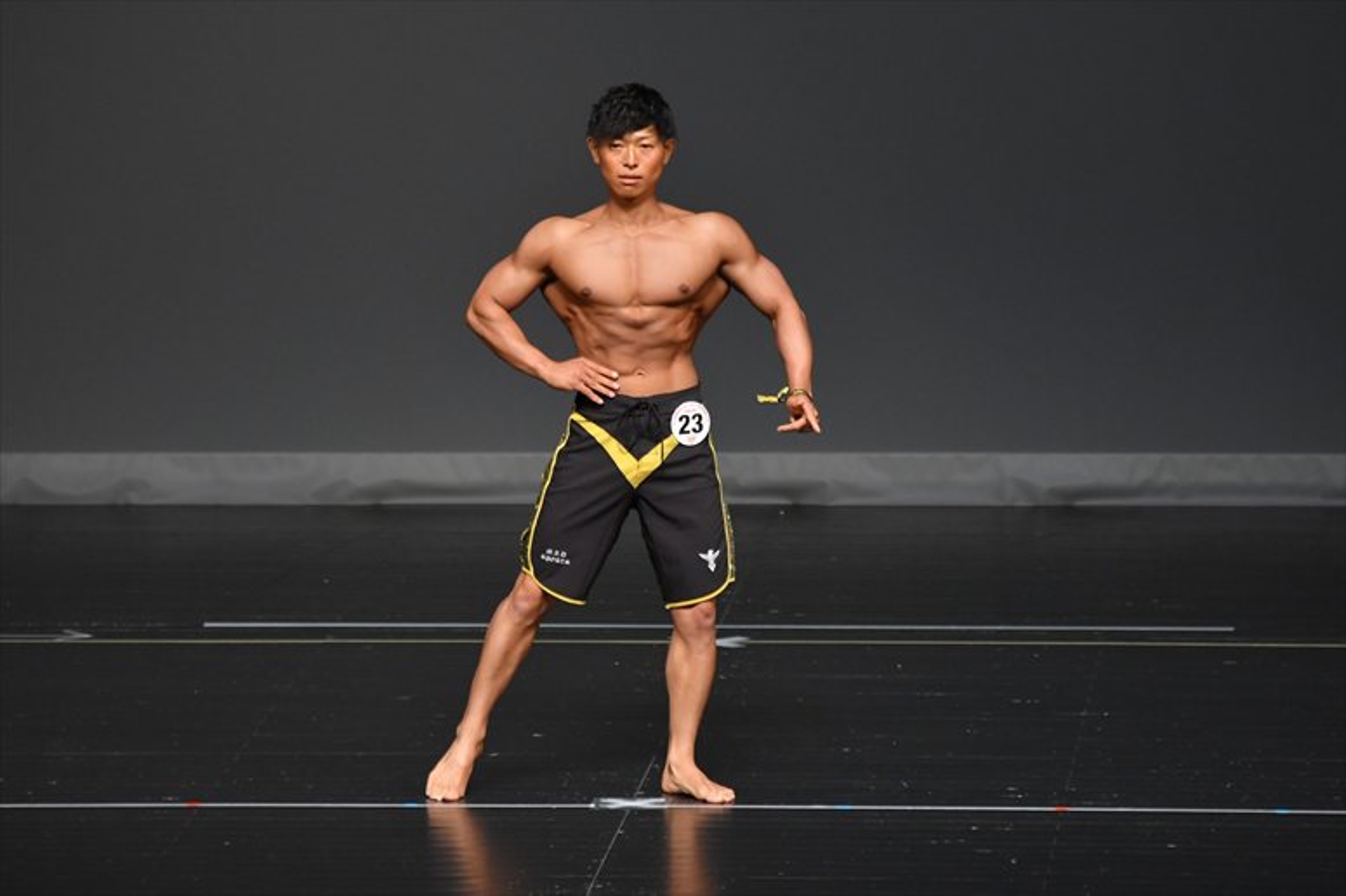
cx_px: 673
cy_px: 448
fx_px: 11772
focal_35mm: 315
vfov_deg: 4.4
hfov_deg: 6.5
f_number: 5.6
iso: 2000
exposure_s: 1/400
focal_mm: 210
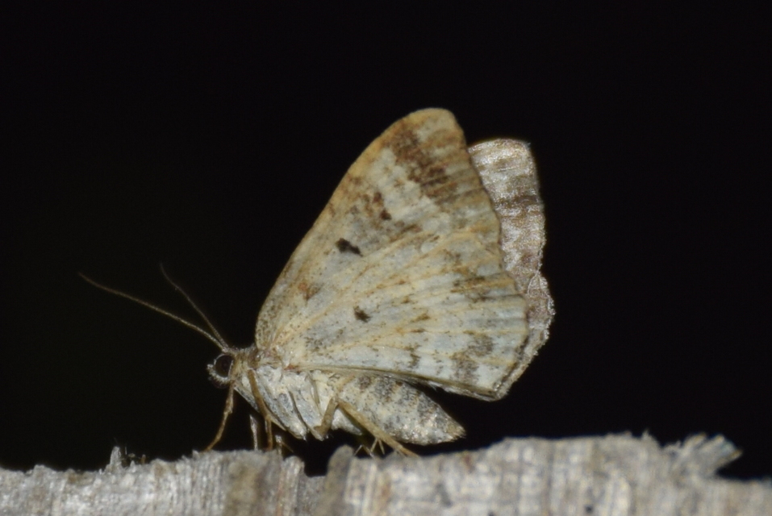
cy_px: 258
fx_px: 4507
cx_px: 386
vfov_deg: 6.6
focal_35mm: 210
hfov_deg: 9.8
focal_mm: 140
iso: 320
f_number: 5.6
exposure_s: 1/60
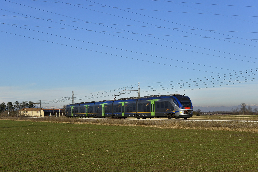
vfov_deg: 20.2
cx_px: 129
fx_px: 484
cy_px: 86
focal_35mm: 68
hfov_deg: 29.9
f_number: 8
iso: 200
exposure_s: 1/640
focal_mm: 45
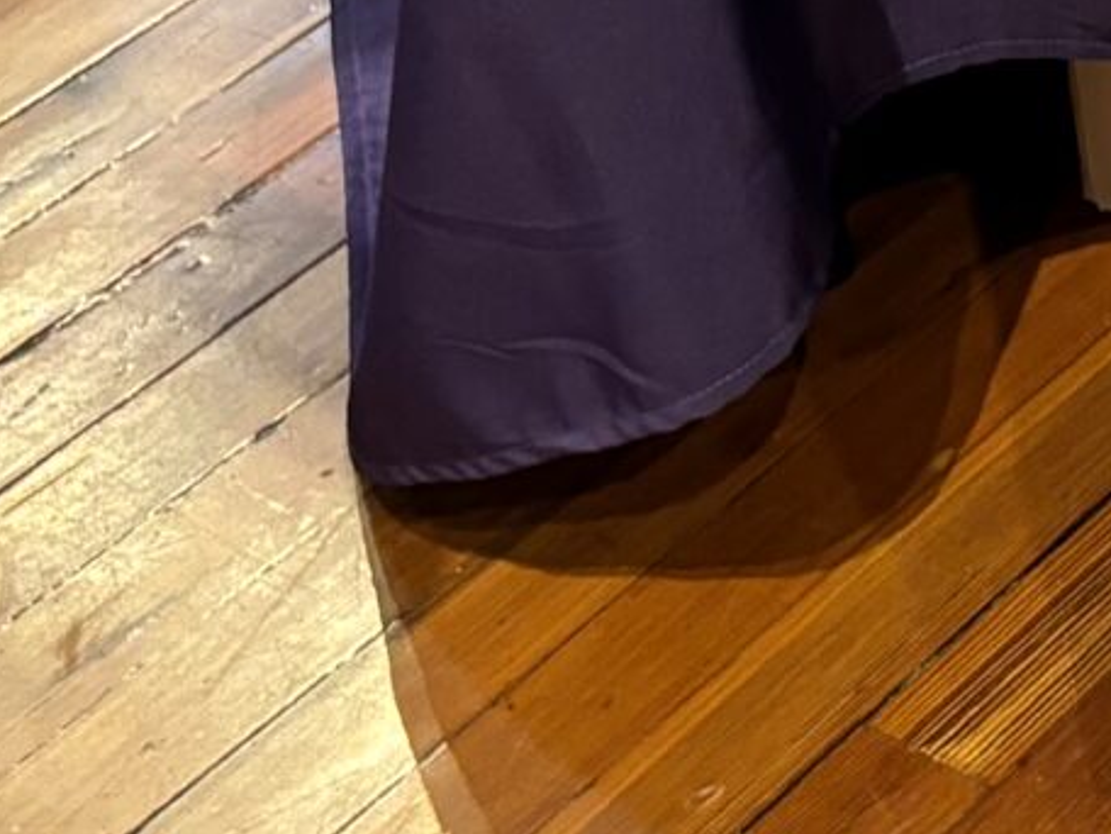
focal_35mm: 146
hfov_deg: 11.9
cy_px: -1271
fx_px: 4686
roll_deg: +2.8
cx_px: 2324
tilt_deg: -22.6
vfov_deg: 9.0
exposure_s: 1/60
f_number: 1.6
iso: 320
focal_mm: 5.96
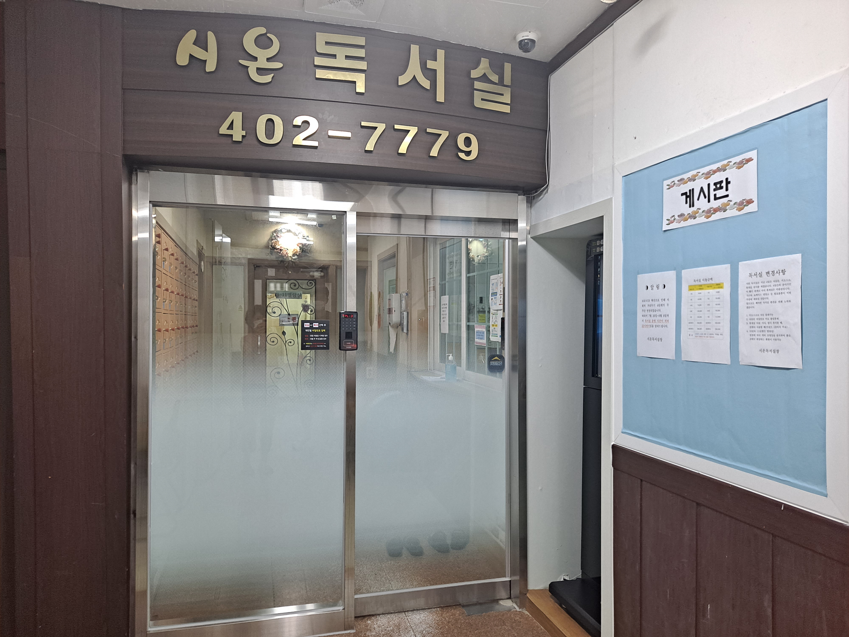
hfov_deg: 69.4
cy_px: 318
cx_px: 424
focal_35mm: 25
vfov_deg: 54.9
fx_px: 613
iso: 200
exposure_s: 1/60
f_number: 2
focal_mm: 4.6
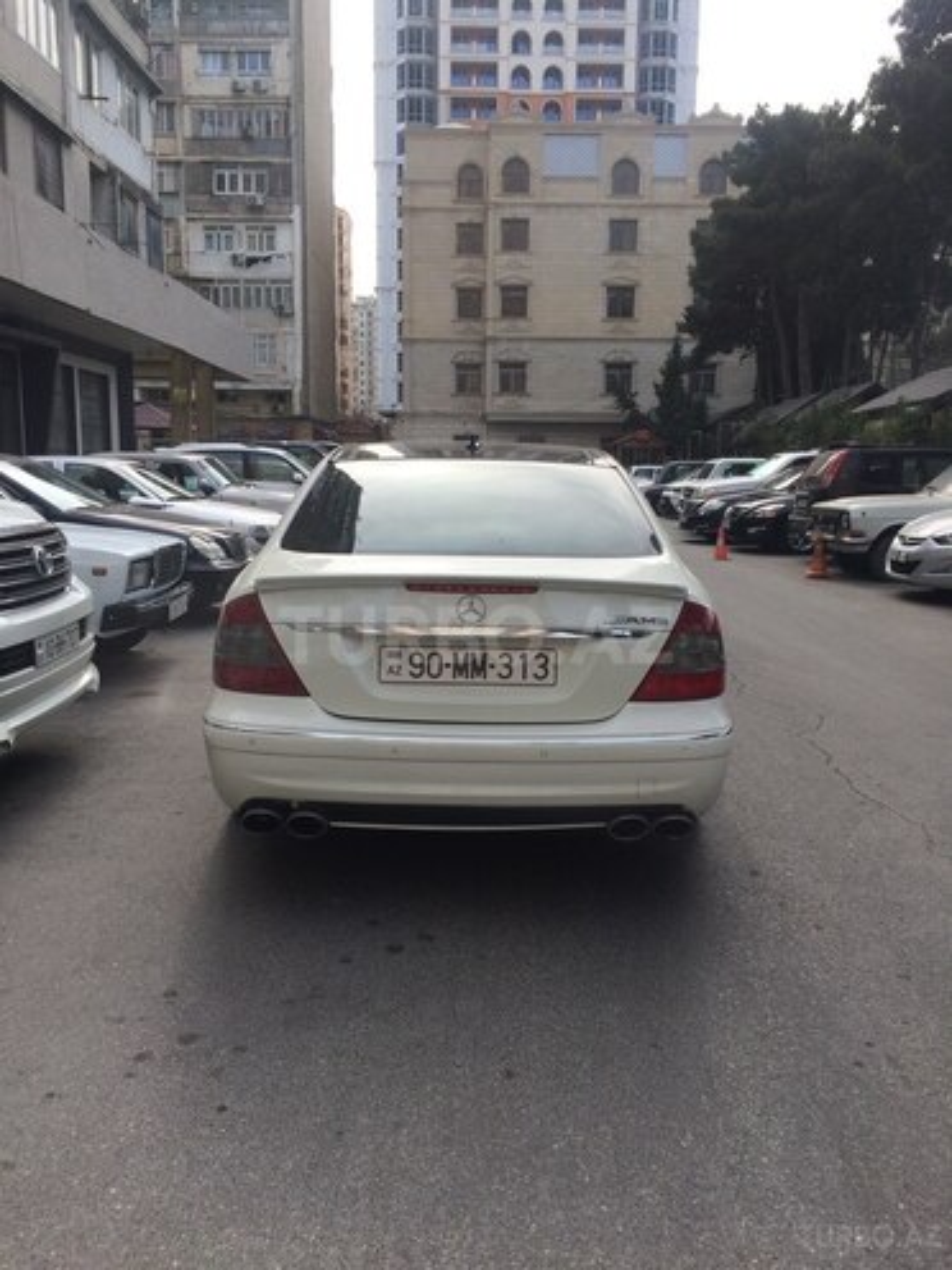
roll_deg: +0.3
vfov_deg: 61.7
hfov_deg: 48.2
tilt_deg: -10.6
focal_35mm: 29
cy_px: 635
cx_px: 476
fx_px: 1063
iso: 32
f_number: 2.2
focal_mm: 4.15
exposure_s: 1/838
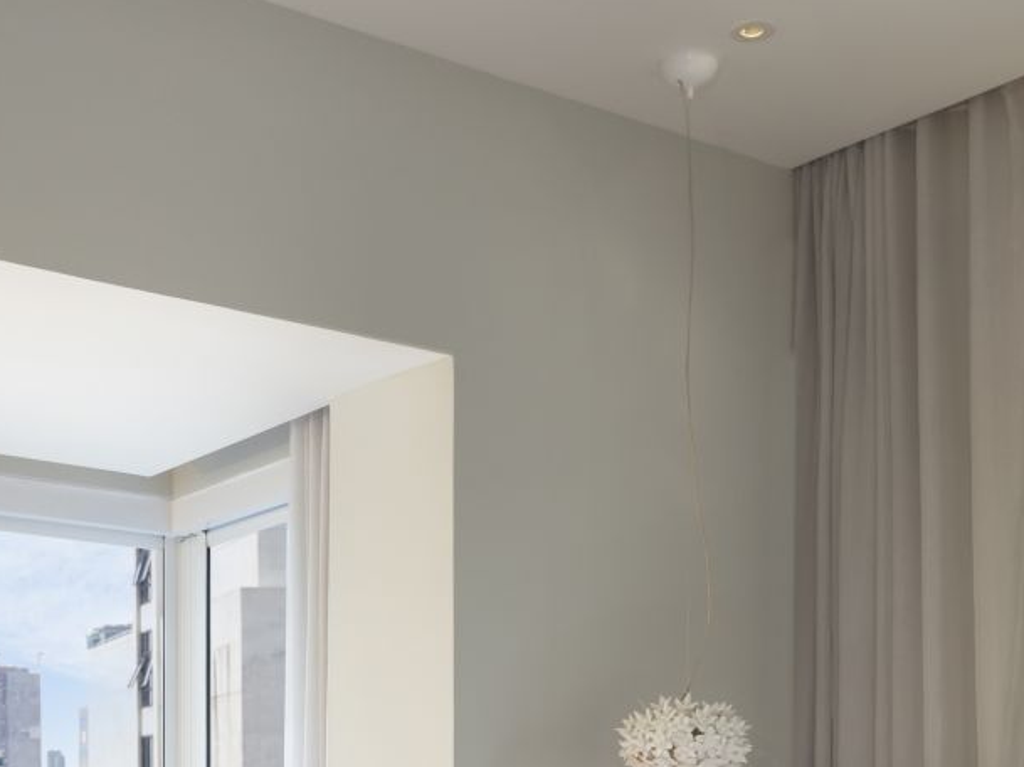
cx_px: 341
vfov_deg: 21.3
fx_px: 1774
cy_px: 1084
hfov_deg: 31.9
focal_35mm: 60
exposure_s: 1/30
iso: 320
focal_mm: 19
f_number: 8
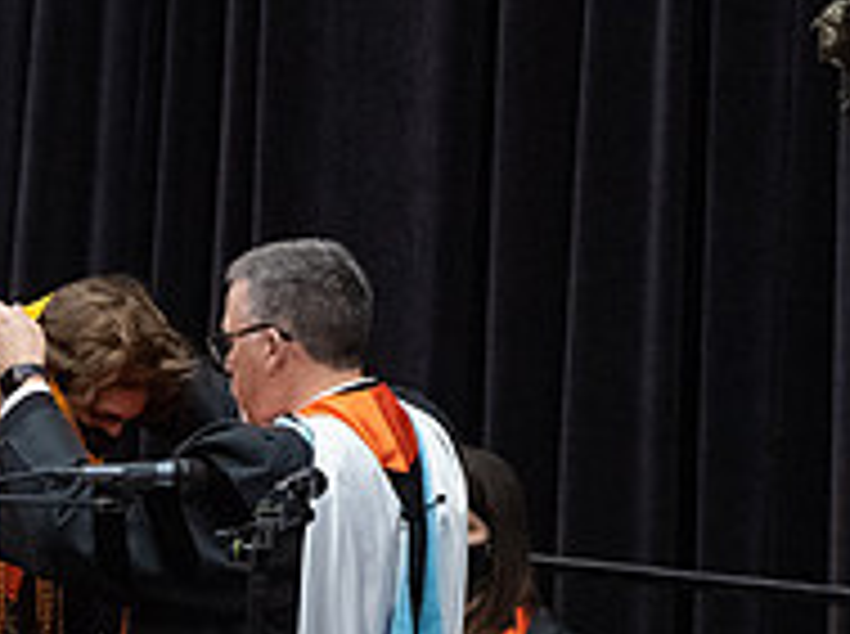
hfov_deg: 2.3
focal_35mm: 850
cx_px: 128
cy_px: 595
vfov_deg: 1.7
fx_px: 20832
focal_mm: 200
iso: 2500
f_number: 3.5
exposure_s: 1/250
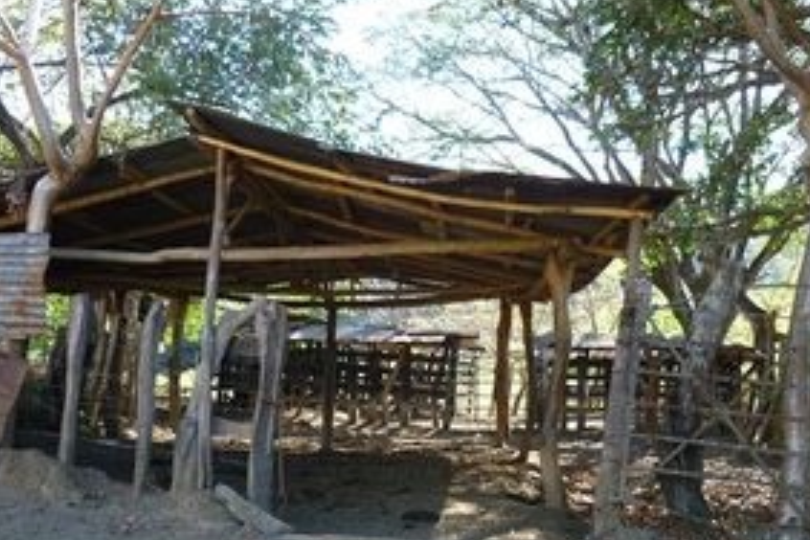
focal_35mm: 40
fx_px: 900
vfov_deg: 33.3
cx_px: 471
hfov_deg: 48.3
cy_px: 312
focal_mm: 5.5
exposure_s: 1/125
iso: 80
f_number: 2.8
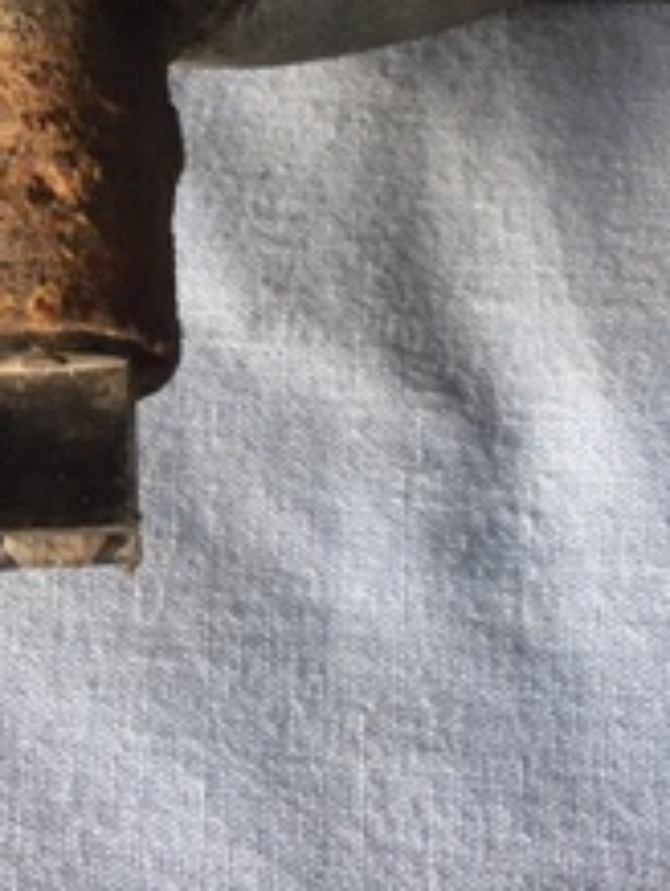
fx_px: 2189
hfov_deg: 17.0
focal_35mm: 85
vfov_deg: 21.9
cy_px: -69
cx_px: 4
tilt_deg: -67.5
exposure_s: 1/33
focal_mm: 4.15
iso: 25
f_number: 2.2
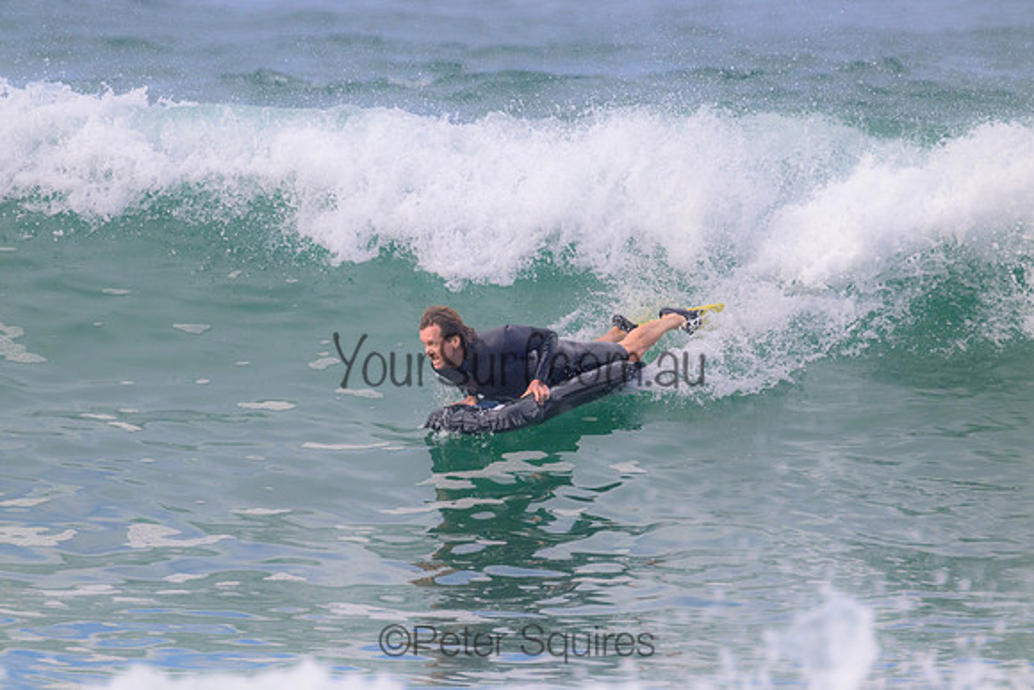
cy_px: 345
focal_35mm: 800
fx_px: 22982
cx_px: 517
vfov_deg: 1.7
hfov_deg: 2.6
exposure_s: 1/1250
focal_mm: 800
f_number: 11
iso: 1800
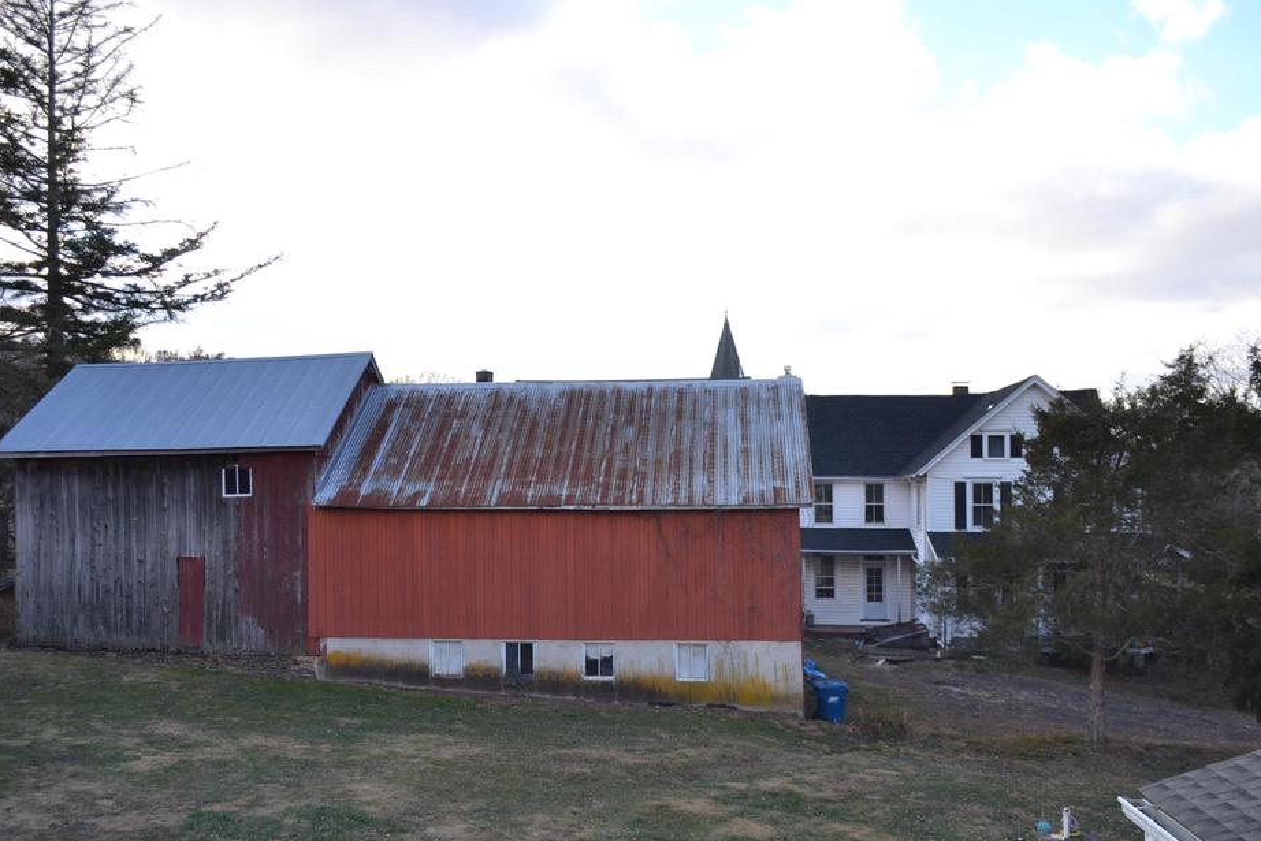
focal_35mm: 30
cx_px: 585
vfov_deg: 43.6
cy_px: 459
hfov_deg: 61.9
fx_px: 1051
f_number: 4.5
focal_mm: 18
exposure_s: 1/200
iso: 100
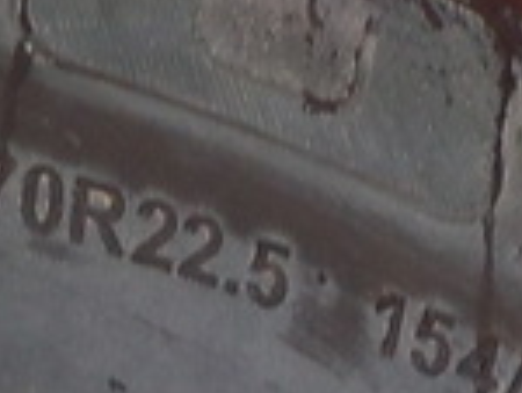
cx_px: 132
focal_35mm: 128
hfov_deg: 15.3
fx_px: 1933
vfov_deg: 11.5
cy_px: 376
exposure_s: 1/30
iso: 200
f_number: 3.3
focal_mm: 4.1
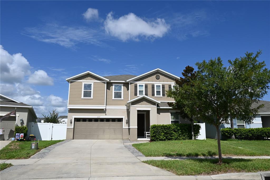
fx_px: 180
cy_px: 90
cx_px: 135
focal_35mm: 24
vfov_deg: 53.1
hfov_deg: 73.8
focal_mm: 16
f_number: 8
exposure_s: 1/500
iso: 100
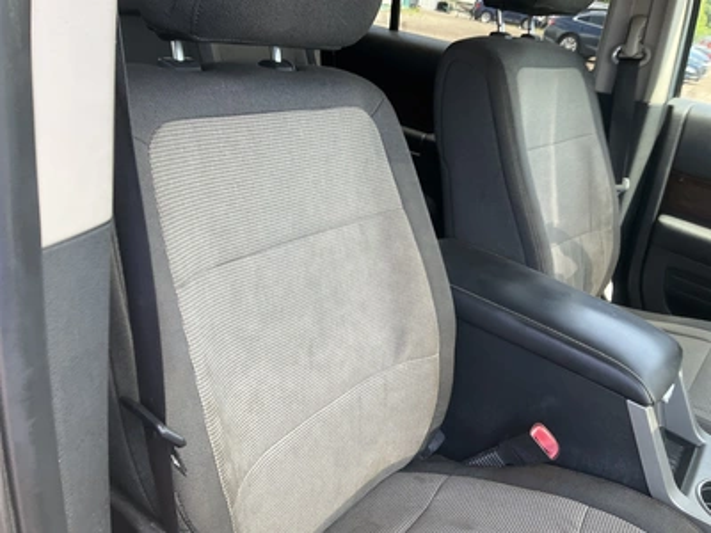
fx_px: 596
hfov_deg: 61.7
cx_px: 356
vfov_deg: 48.2
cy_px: 266
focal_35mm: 29
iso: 32
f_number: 1.8
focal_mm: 3
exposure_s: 1/122
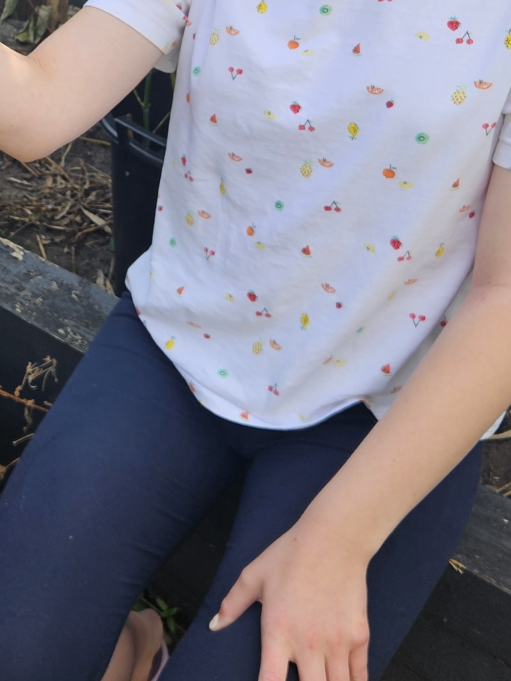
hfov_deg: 22.0
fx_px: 1260
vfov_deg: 29.2
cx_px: -5
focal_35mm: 64
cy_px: 89
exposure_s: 1/480
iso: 25
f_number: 1.8
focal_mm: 5.4
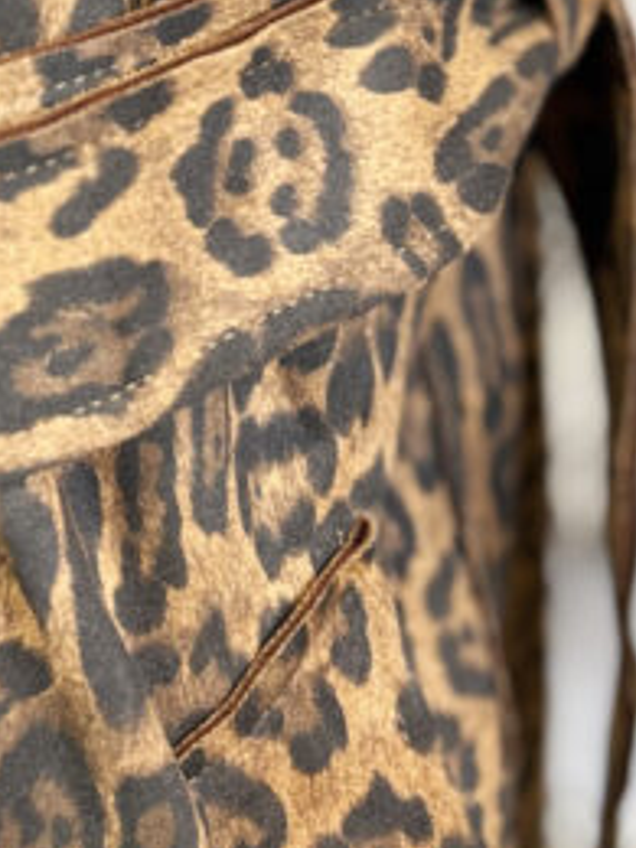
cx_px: 49
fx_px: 1960
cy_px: -147
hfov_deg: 18.1
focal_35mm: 80
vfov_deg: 22.6
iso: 80
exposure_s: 1/50
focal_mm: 5.7
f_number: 1.5
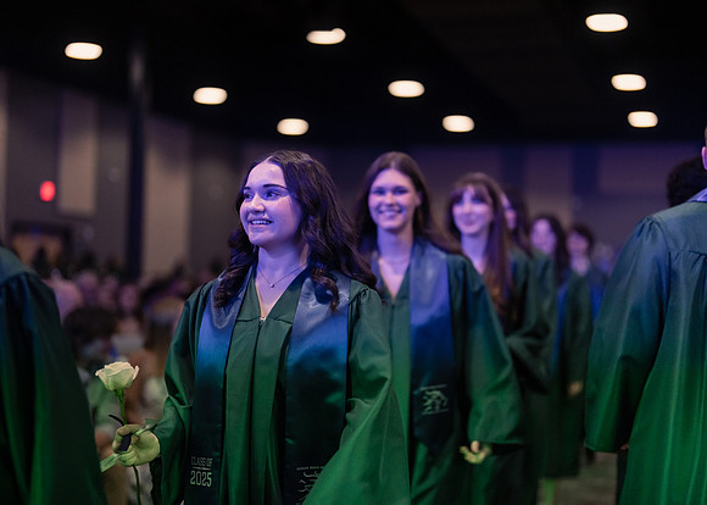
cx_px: 354
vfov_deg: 26.6
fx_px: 1066
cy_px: 252
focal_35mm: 53
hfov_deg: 36.7
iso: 1250
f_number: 1.2
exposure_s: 1/500
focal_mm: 50
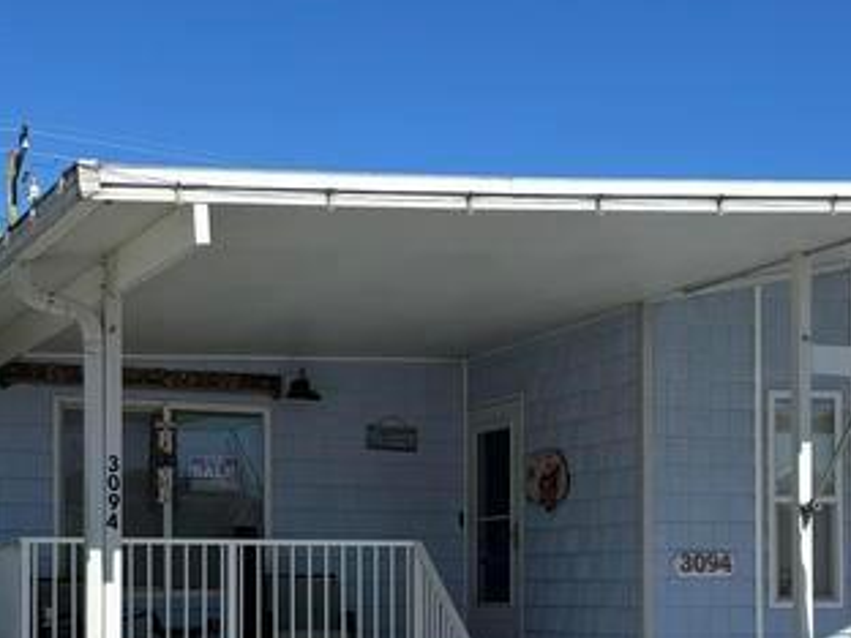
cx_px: 498
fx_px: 1745
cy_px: 543
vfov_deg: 20.4
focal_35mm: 71
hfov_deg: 27.4
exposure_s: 1/5076
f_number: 1.6
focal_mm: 5.96
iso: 50
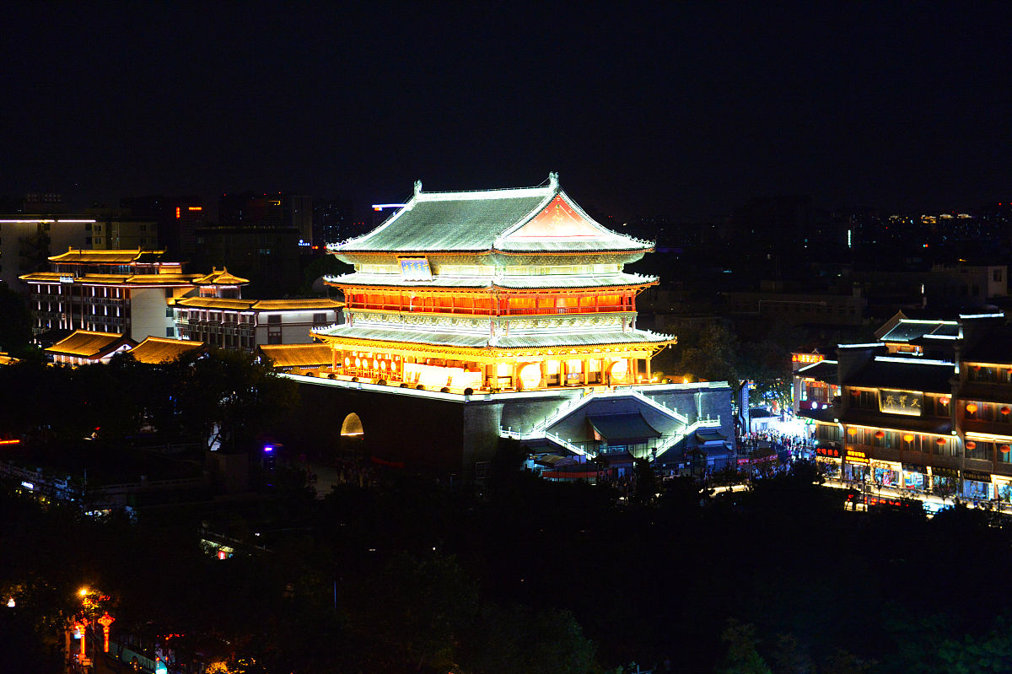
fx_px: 1967
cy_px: 337
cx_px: 506
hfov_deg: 28.9
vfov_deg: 19.4
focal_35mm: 70
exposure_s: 1/125
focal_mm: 70
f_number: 3.5
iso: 5000
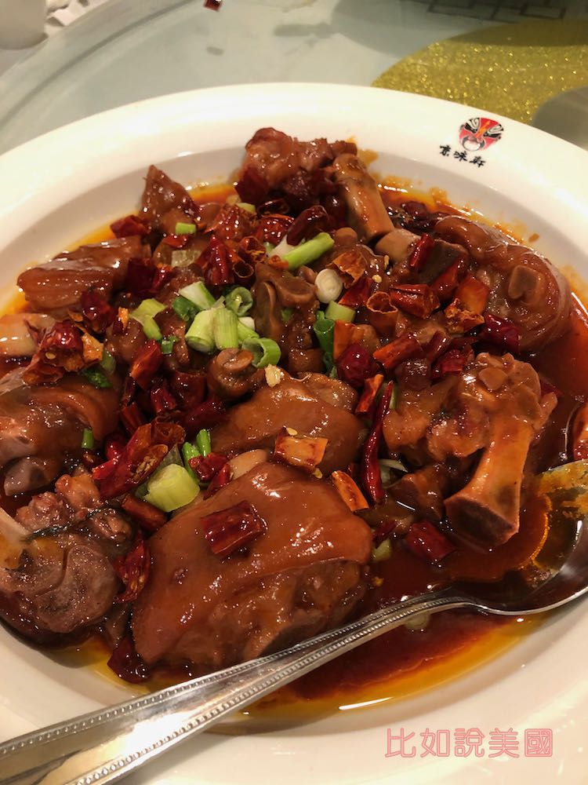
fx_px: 634
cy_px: 392
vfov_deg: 63.4
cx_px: 294
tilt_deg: -49.1
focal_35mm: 28
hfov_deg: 49.7
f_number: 1.8
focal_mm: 3.99
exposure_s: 1/15
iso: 100
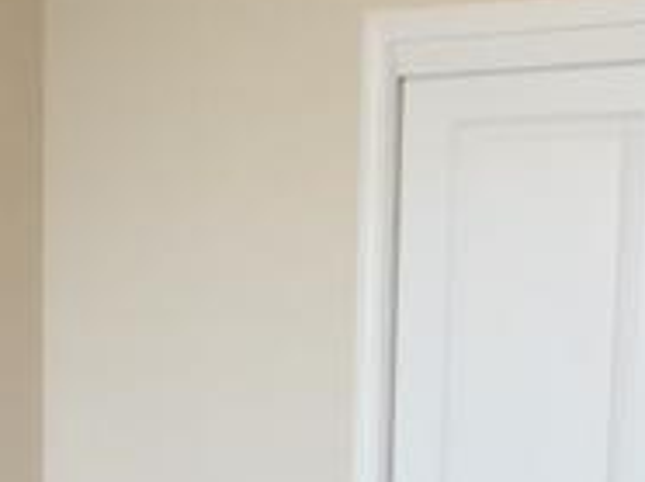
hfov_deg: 19.4
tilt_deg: -7.2
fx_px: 1861
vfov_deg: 14.5
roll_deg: -1.6
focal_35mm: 100
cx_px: 80
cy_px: 503
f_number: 2.2
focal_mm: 4.15
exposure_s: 1/30
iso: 50
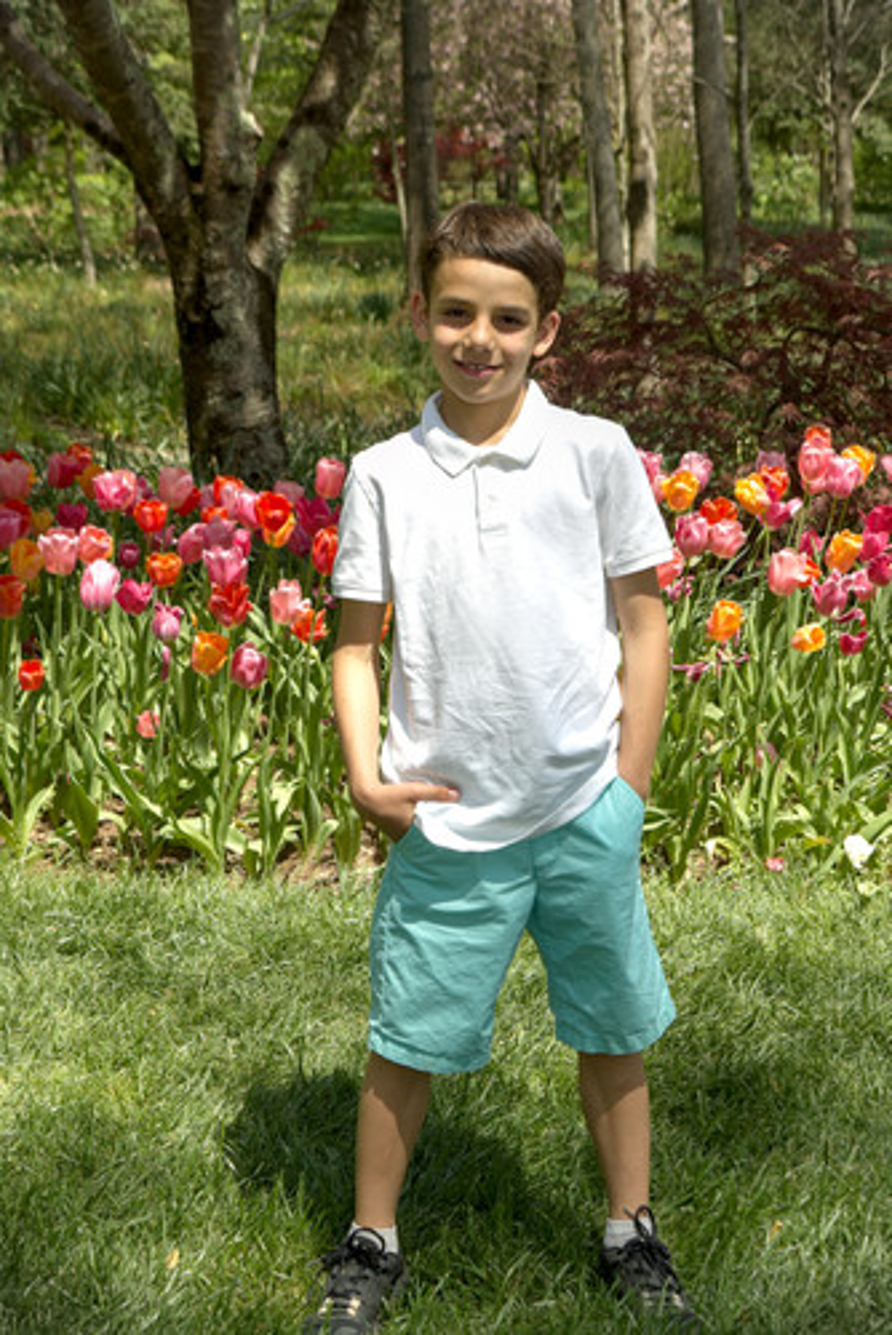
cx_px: 446
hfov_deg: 20.3
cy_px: 668
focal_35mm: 67
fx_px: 2487
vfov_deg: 30.1
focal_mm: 45
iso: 100
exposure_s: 1/180
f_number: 5.6
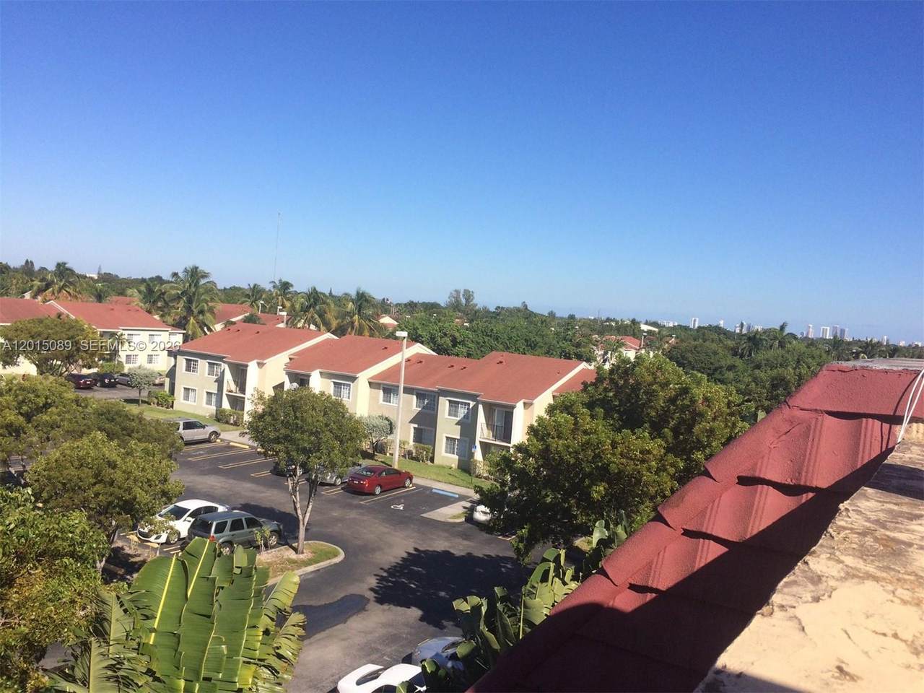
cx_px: 462
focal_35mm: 29
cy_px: 346
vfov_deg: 48.2
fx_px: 774
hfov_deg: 61.7
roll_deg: -4.5
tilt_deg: -2.8
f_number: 2.2
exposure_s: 1/2415
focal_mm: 4.15
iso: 32
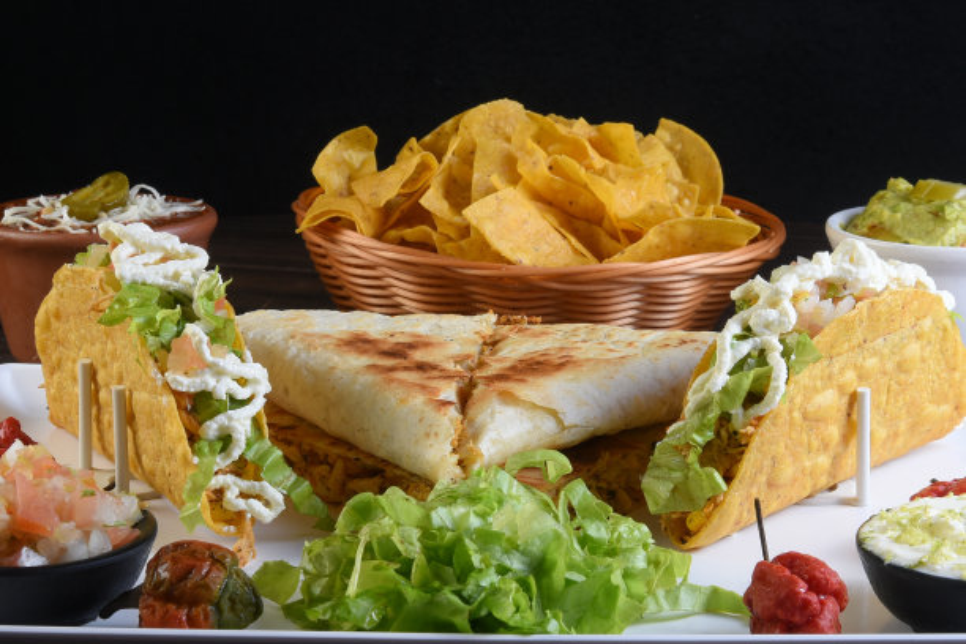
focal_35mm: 50
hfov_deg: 39.6
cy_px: 322
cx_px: 483
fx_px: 1342
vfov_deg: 27.0
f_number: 16
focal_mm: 50
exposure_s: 1/100
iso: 200
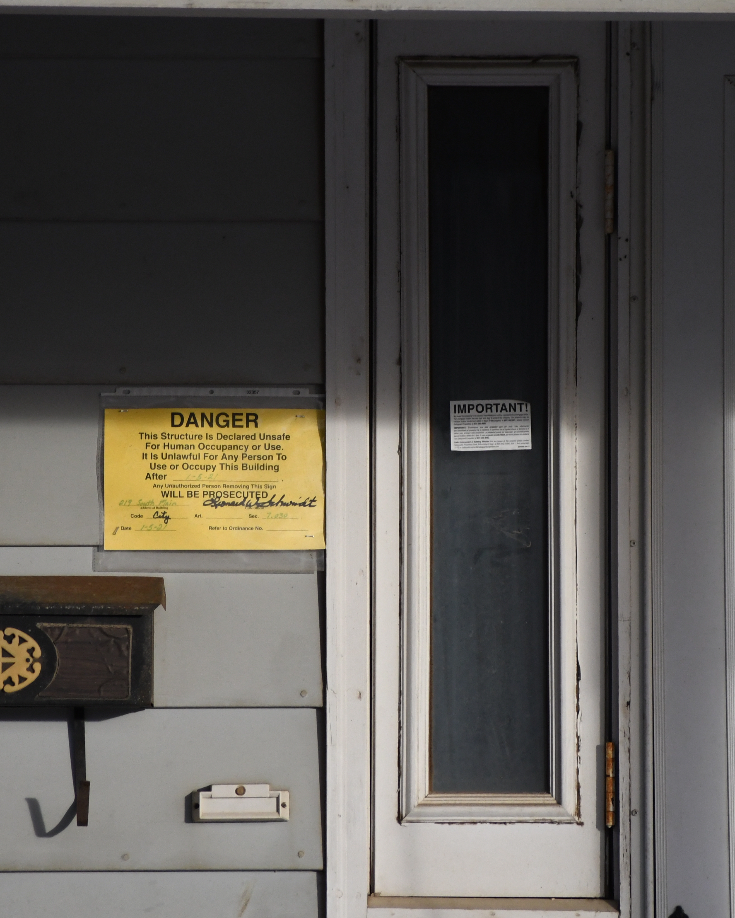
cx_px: 379
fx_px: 19412
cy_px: 426
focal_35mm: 714
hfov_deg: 2.2
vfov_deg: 2.7
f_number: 6.3
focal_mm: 300
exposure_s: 1/2000
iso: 800
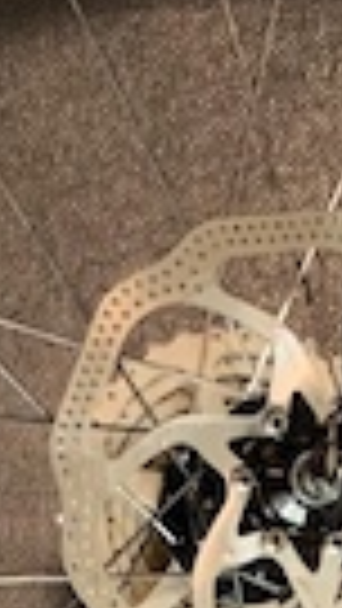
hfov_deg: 7.2
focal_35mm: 168
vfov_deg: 11.3
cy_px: 1311
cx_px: 198
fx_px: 2707
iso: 200
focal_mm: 4.25
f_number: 1.8
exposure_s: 1/60
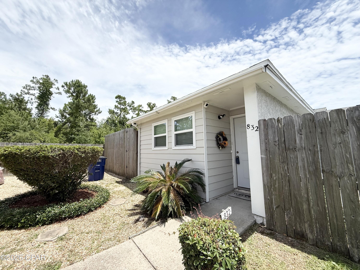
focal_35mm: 14
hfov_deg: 102.1
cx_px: 180
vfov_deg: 85.7
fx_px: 146
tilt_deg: +5.6
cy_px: 135
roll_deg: +1.0
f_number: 2.2
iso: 50
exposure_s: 1/2410
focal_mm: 2.22
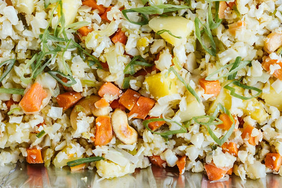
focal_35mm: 192
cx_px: 92
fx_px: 1503
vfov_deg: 7.1
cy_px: -19
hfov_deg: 10.7
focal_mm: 55
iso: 500
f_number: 3.2
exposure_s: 1/200
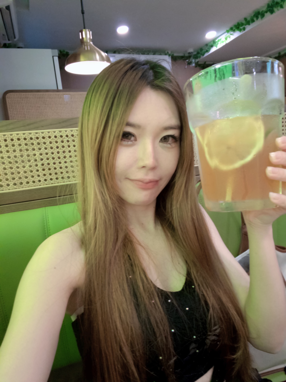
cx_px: 143
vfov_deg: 73.9
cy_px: 191
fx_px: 253
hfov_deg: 58.9
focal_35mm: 23
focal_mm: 2.71
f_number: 1.9
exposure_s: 1/50
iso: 160
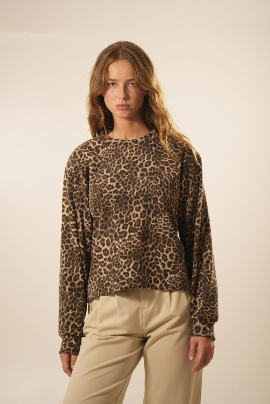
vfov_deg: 15.5
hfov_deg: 10.4
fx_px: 1485
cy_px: 202
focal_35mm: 132
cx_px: 135
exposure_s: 1/125
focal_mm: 132
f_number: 4
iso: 1250
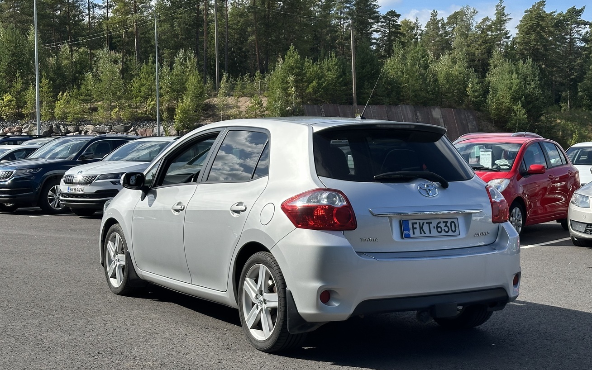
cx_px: 318
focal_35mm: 56
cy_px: 184
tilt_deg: -2.6
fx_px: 904
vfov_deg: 23.2
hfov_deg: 36.3
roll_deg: +0.7
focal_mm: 6.86
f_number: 1.78
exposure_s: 1/4184
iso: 64
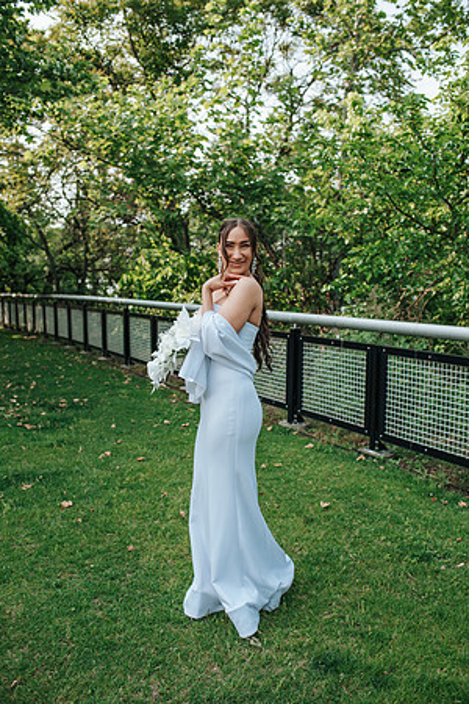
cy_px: 352
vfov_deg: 54.4
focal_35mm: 35
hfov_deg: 37.9
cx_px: 234
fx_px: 684
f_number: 3.5
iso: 100
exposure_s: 1/500
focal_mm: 35
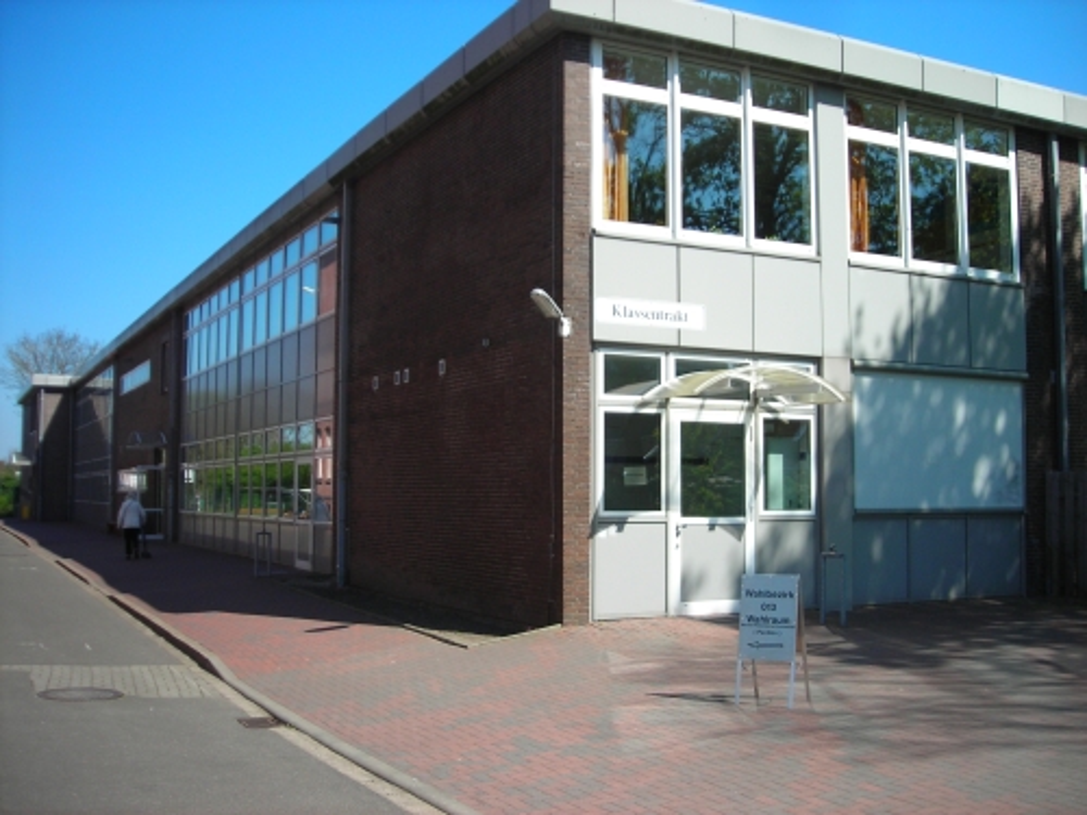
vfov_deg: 37.7
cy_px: 408
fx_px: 1193
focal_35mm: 38
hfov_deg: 49.0
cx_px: 544
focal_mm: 6.3
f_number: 6.4
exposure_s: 1/181
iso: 70
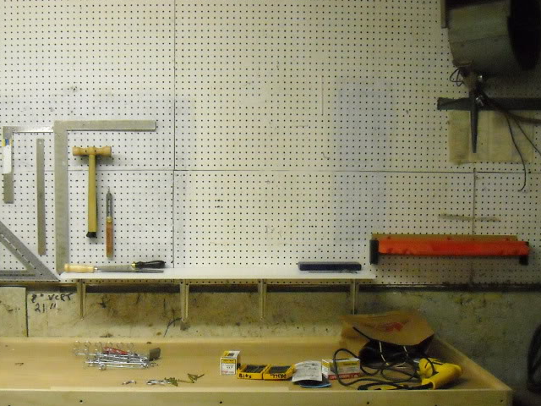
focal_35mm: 56
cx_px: 197
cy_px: 309
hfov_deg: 34.1
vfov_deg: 25.8
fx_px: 875
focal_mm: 5.7
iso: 800
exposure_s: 1/105
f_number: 2.8
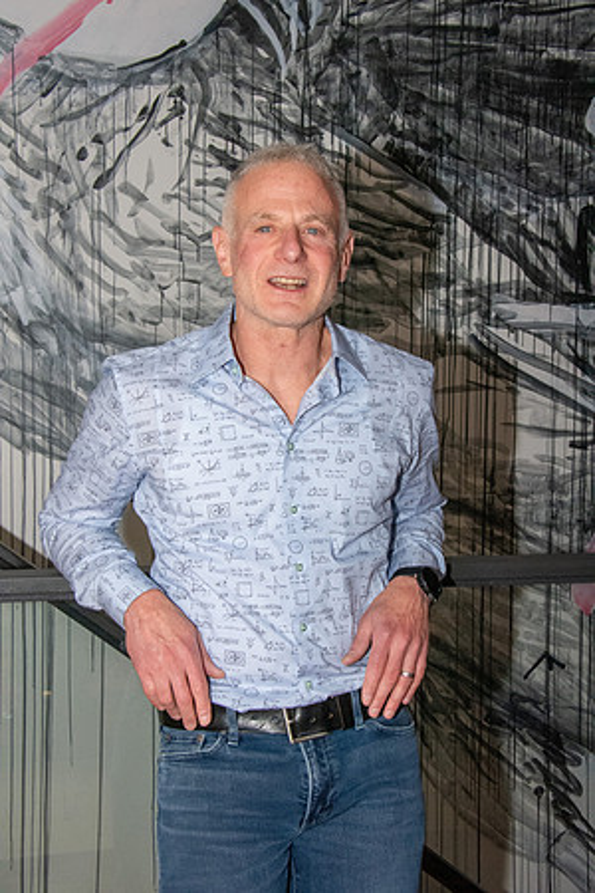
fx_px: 1636
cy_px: 446
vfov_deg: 30.5
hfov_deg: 20.6
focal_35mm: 66
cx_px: 298
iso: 5000
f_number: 14
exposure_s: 1/160
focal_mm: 44
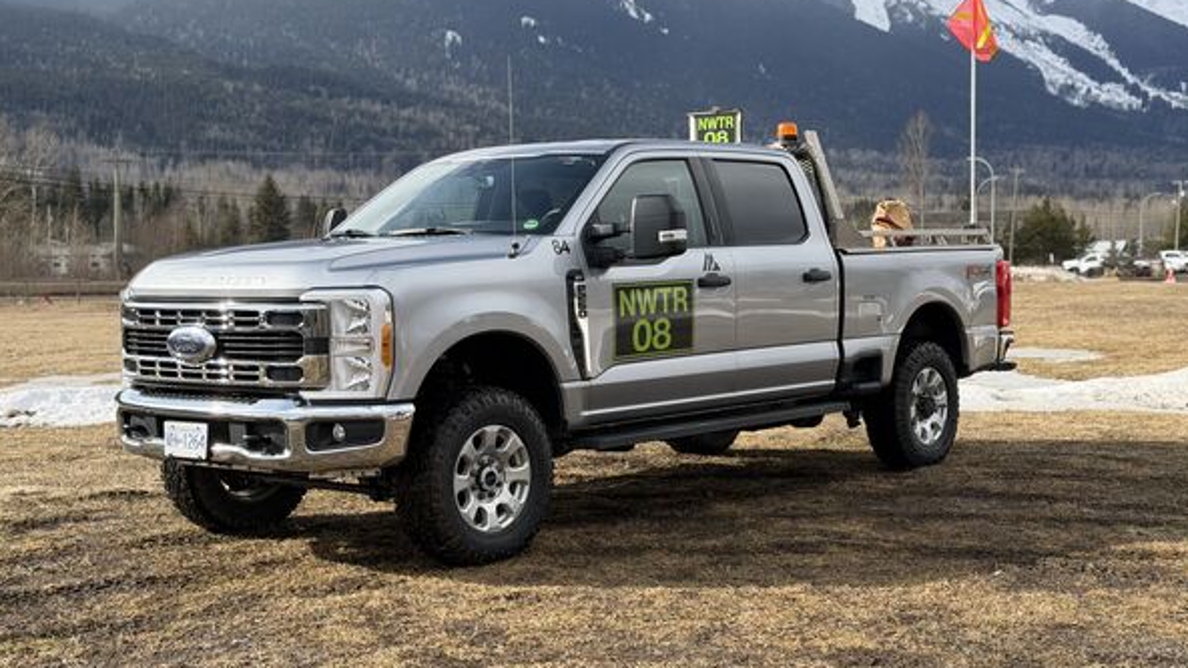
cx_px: 596
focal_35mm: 53
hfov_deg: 39.2
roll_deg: +0.8
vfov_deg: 22.6
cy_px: 359
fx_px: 1670
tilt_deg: -3.6
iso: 80
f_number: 1.78
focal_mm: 6.76
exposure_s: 1/3096
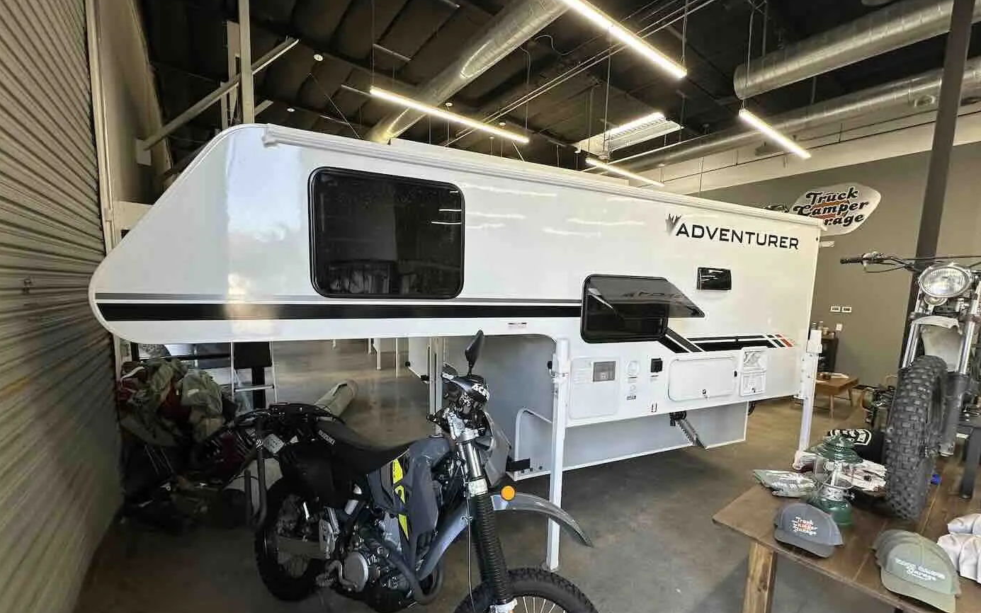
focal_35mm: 15
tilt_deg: -7.0
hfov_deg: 101.5
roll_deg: -1.8
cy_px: 336
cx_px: 492
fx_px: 401
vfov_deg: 74.6
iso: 80
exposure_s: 1/120
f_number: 2.2
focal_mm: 2.22
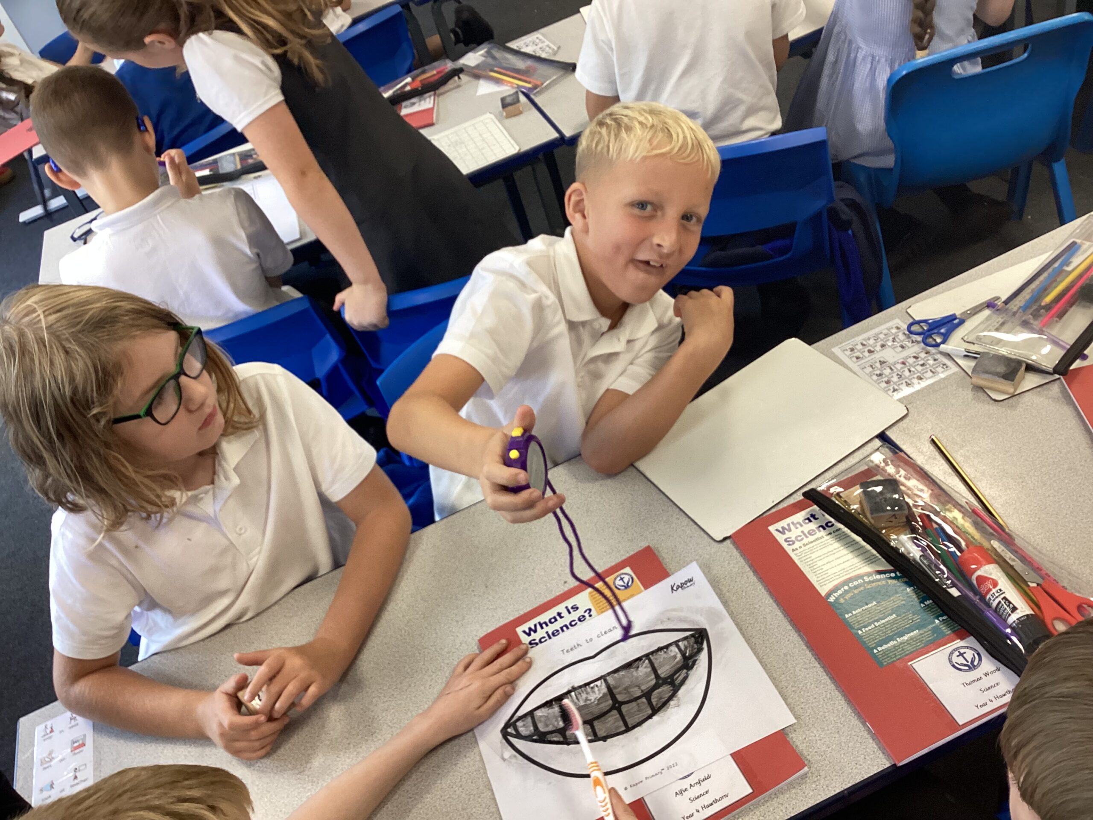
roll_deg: +19.8
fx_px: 979
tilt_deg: -42.0
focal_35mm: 31
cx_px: 546
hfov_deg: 58.4
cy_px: 410
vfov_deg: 45.4
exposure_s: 1/60
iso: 125
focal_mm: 3.3
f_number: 2.4
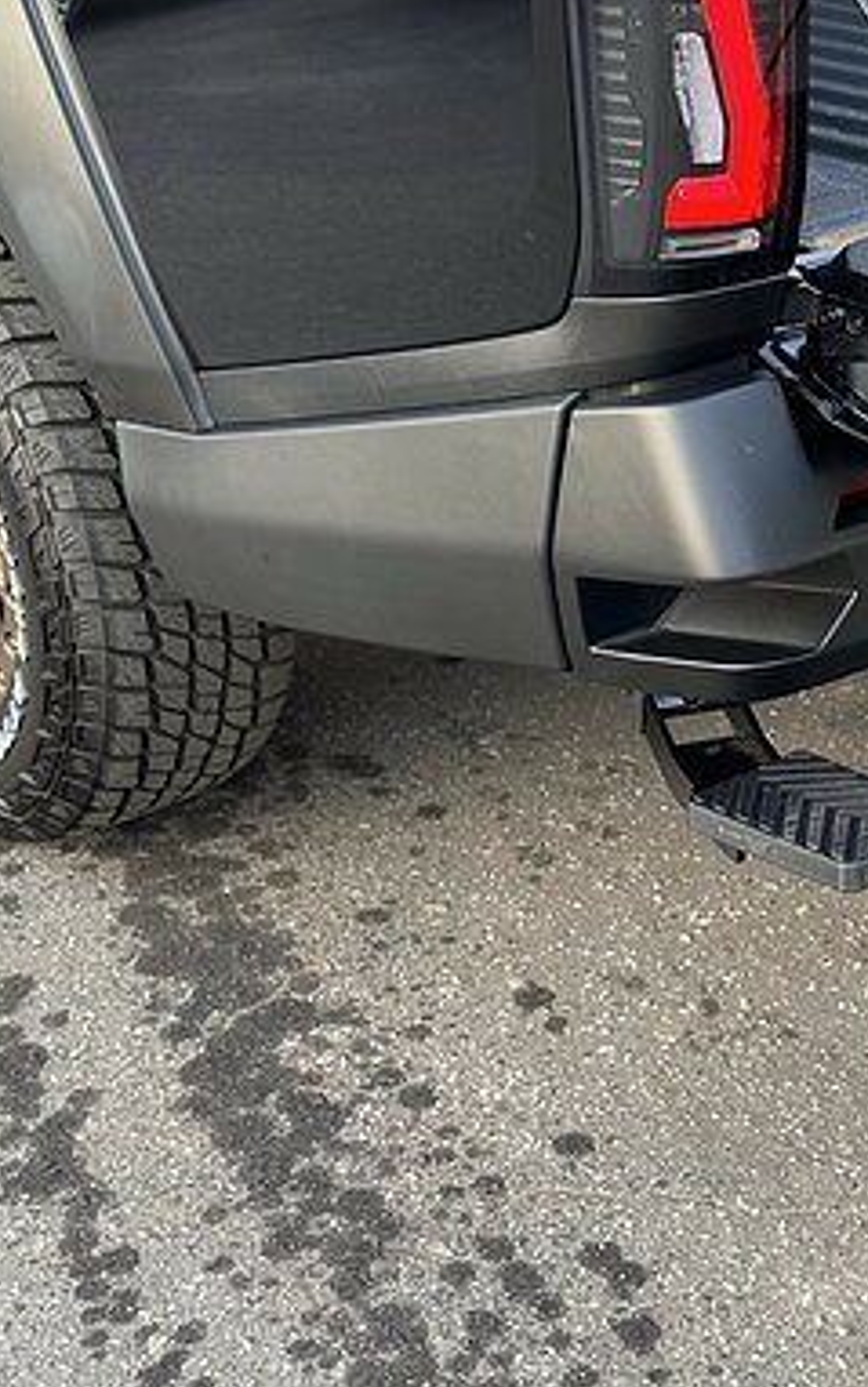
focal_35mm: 73
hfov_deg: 17.6
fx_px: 2761
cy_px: 712
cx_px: 799
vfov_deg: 28.2
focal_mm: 6.76
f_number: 1.78
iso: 100
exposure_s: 1/96
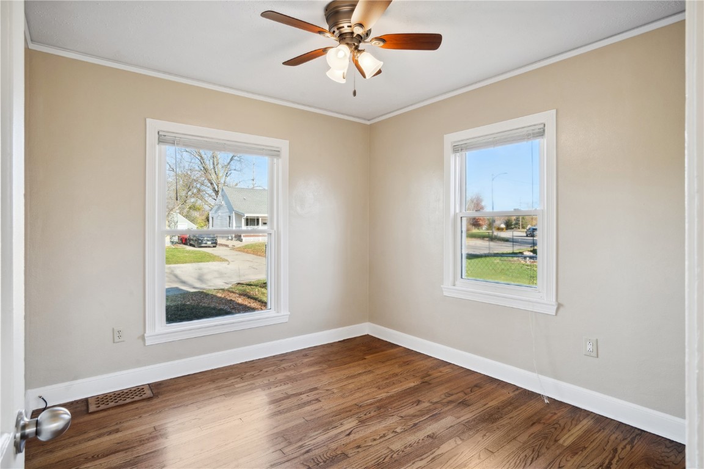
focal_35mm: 17
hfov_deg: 93.3
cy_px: 234
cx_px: 352
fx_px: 332
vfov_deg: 70.4
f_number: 10
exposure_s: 1/40
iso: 400
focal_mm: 17
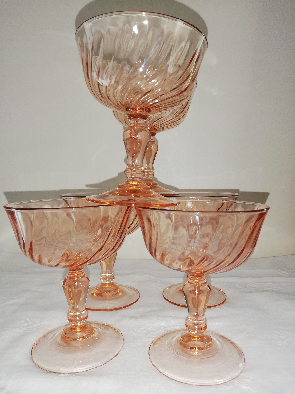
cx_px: 148
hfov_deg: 53.1
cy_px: 197
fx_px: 295
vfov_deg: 67.3
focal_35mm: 26
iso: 100
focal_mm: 3.81
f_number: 2.2
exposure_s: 1/60
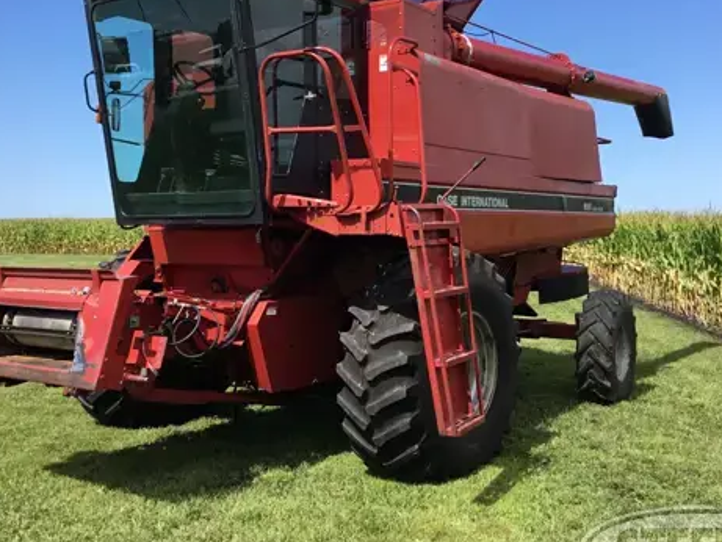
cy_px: 237
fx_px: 897
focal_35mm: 43
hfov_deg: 43.8
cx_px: 356
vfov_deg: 33.6
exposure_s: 1/981
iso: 25
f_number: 2.4
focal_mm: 3.3
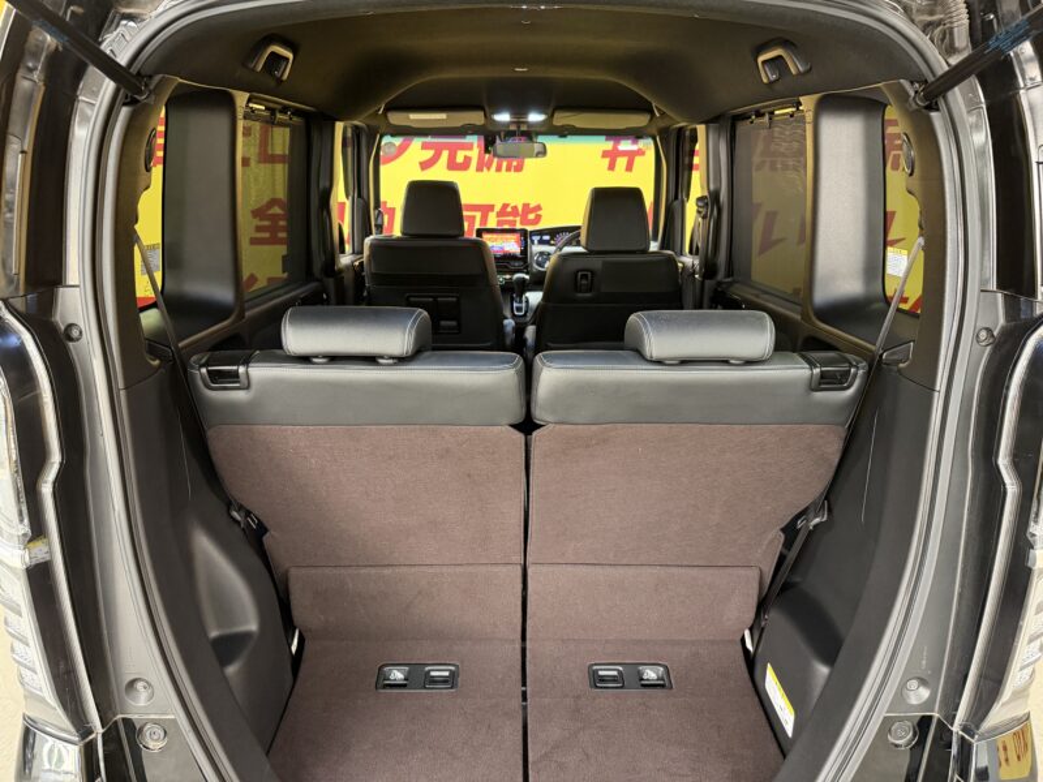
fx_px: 723
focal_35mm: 24
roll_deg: +0.0
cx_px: 522
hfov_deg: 71.6
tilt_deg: -17.0
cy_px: 391
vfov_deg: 56.8
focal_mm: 6.76
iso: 640
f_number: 1.78
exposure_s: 1/33
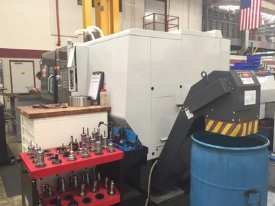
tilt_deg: -6.0
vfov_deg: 48.2
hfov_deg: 61.7
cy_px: 103
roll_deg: +0.3
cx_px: 138
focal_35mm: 29
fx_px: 230
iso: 80
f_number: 2.2
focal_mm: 4.15
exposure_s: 1/30
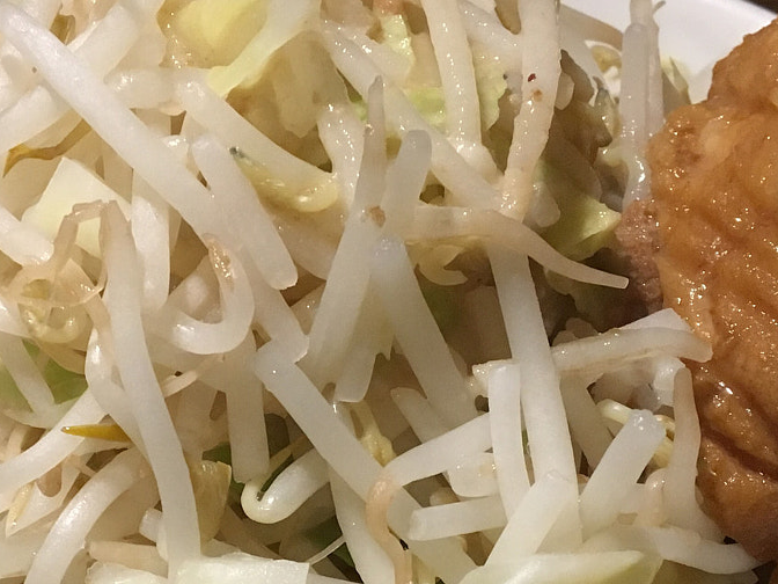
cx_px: 316
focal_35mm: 69
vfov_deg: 20.9
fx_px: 1551
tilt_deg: -48.0
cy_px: 510
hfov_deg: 28.1
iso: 200
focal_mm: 4.15
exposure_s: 1/33
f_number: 2.2
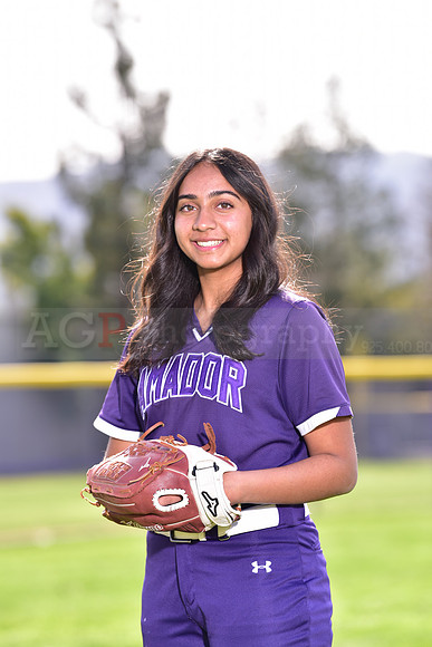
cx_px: 216
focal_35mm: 190
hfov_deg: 7.2
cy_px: 324
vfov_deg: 10.8
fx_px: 3418
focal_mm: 190
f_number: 4.5
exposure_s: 1/250
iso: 100
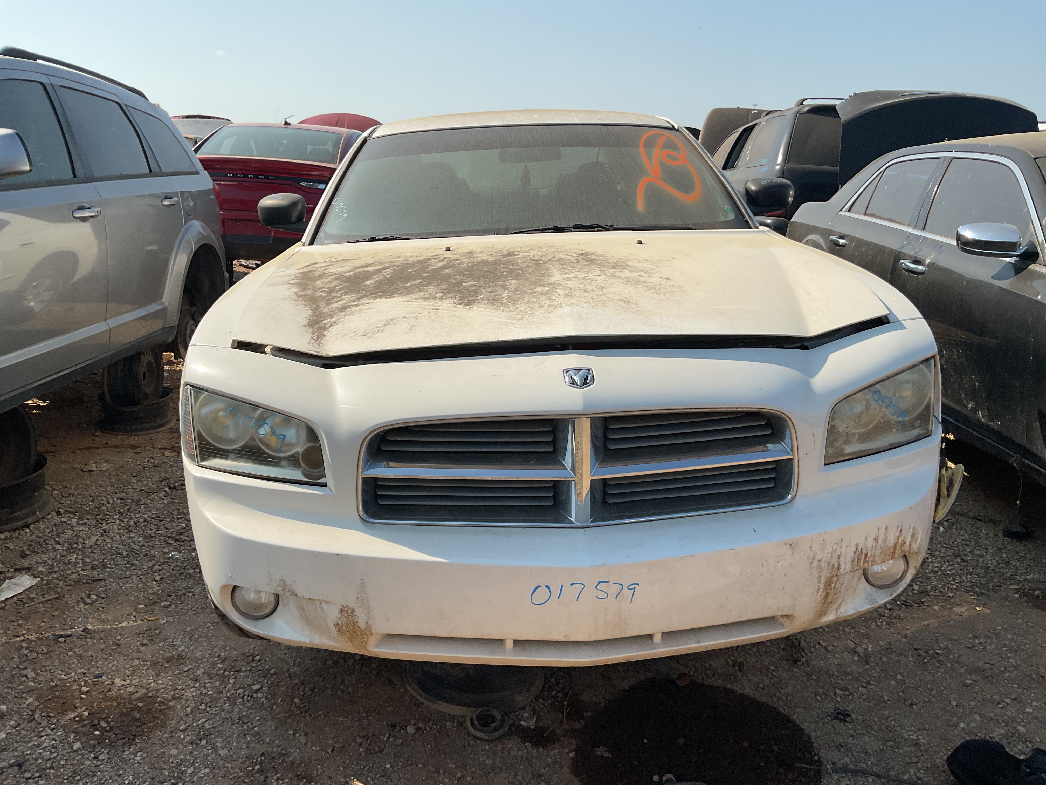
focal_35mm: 29
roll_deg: -1.1
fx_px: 876
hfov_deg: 61.7
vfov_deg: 48.2
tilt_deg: -14.2
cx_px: 523
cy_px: 392
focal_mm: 3
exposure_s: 1/2141
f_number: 1.8
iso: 16
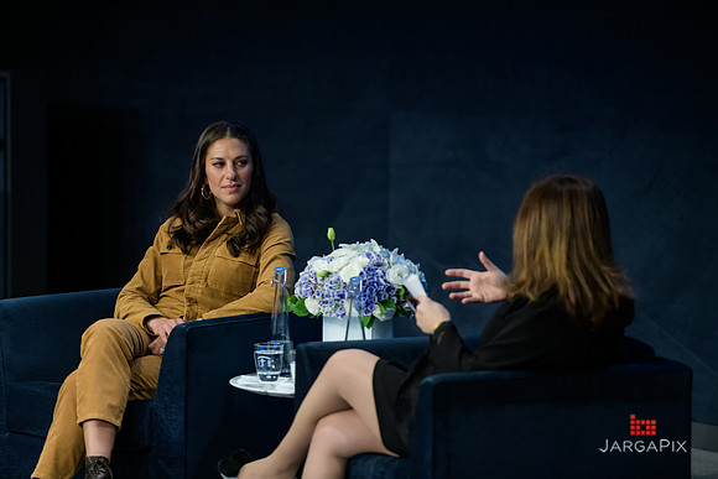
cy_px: 240
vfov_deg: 6.9
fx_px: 3990
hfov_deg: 10.3
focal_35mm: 200
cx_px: 359
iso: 1600
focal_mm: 200
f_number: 3.2
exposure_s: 1/200
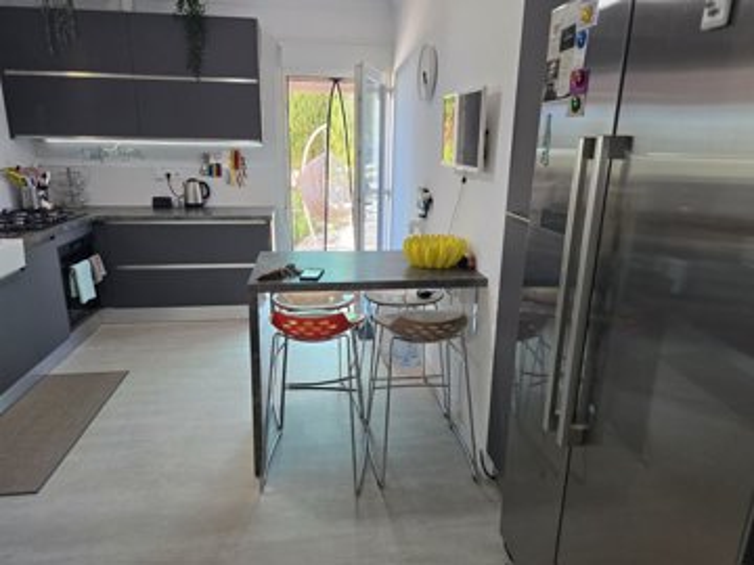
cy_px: 282
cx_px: 377
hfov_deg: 73.9
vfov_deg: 58.9
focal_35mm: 23
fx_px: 501
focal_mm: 6.3
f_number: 1.7
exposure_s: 1/180
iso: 200
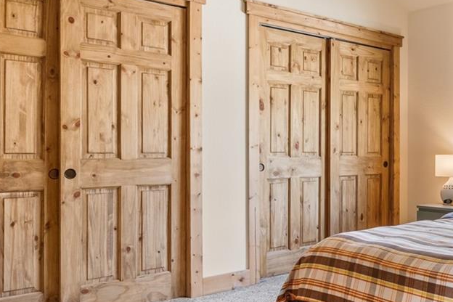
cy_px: 158
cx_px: 397
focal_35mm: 41
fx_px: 516
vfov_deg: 32.6
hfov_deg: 43.8
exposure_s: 1/2.5
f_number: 8
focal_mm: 16
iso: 400
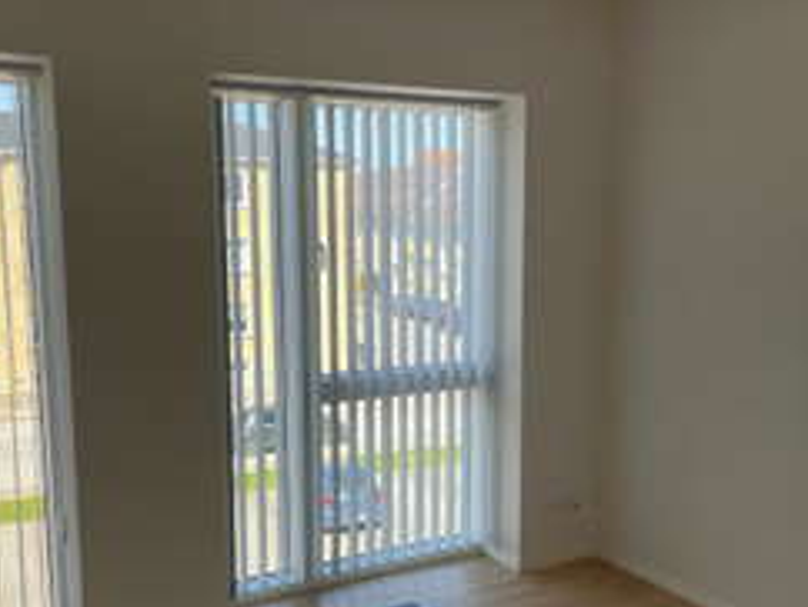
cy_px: 357
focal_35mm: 40
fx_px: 935
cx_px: 422
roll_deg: +0.3
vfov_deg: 35.9
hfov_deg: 46.7
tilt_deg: -8.6
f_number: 1.6
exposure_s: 1/555
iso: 50
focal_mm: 5.1
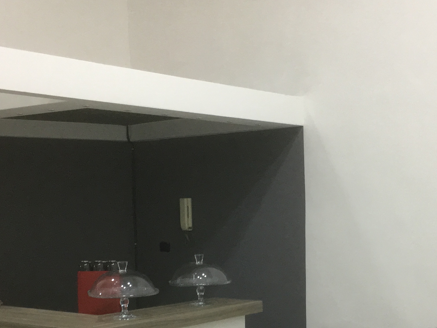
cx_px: 255
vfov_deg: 24.2
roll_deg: +1.4
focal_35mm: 59
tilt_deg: -5.1
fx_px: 745
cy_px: 283
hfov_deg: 32.6
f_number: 2.2
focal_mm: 4.15
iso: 160
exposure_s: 1/33
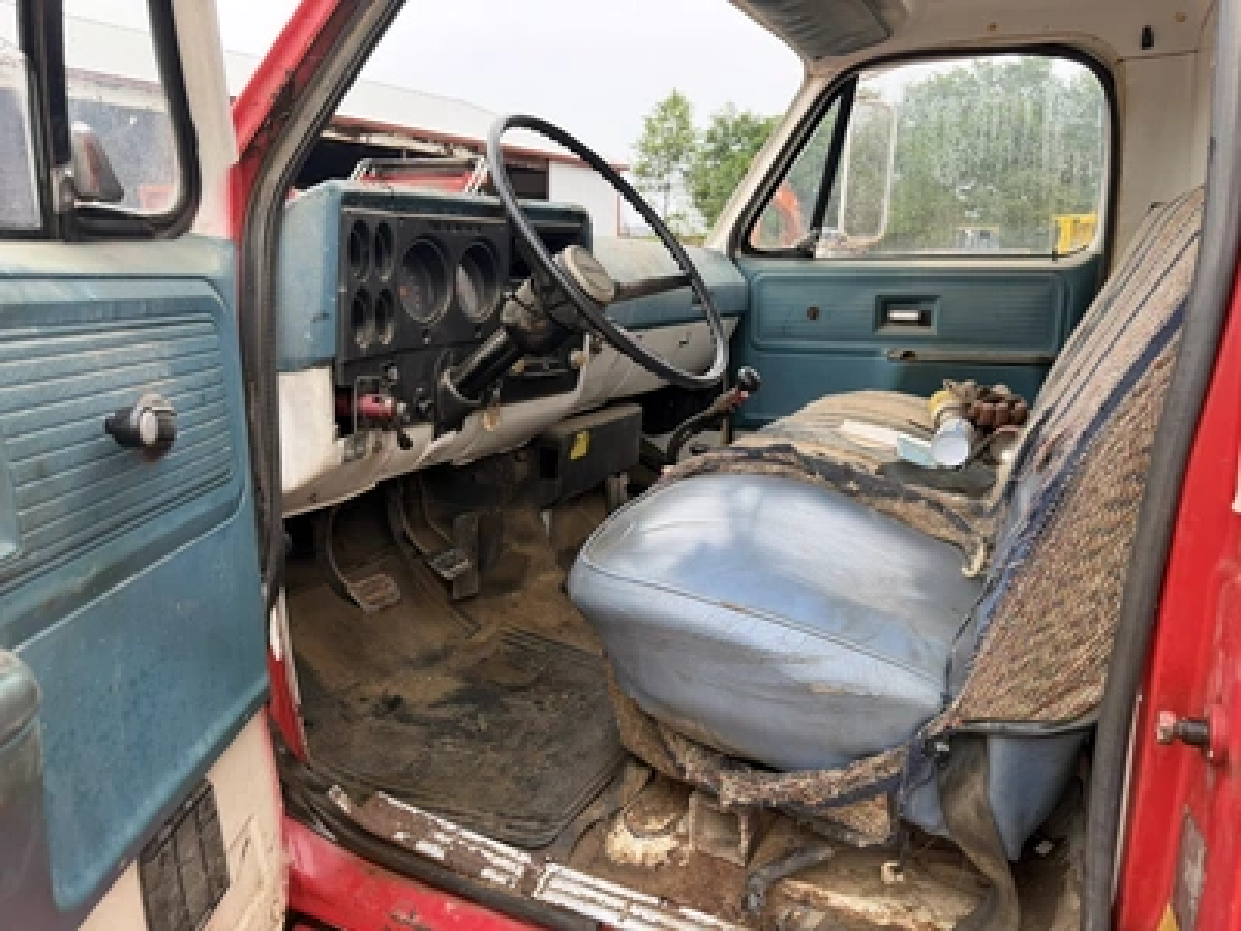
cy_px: 466
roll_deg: -2.2
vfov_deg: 56.8
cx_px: 620
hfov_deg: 71.6
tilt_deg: -12.8
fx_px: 860
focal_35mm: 24
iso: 100
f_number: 1.78
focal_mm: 6.76
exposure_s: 1/521
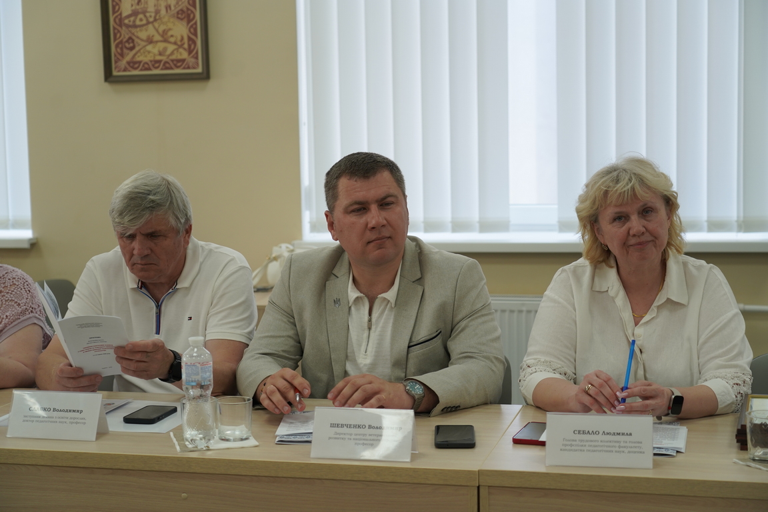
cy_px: 256
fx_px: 1365
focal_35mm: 64
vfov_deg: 21.2
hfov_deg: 31.4
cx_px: 384
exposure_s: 1/160
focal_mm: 64
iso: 400
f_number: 4
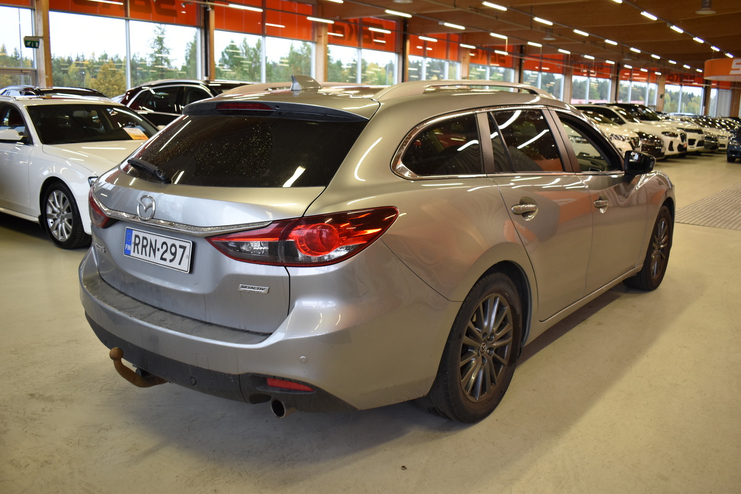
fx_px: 617
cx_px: 370
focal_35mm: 30
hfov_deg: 61.9
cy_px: 247
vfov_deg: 43.6
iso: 400
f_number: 4
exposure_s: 1/60
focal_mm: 20
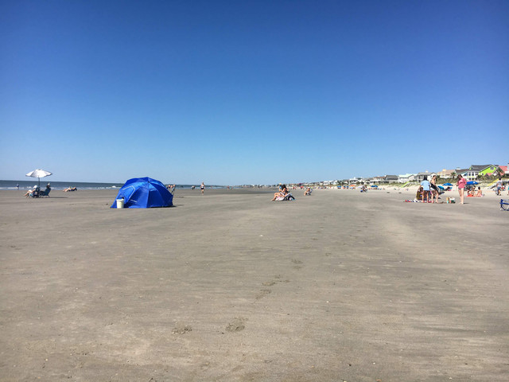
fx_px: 426
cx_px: 254
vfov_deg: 48.2
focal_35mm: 29
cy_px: 191
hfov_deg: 61.7
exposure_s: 1/2959
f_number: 2.2
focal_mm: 4.15
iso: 25
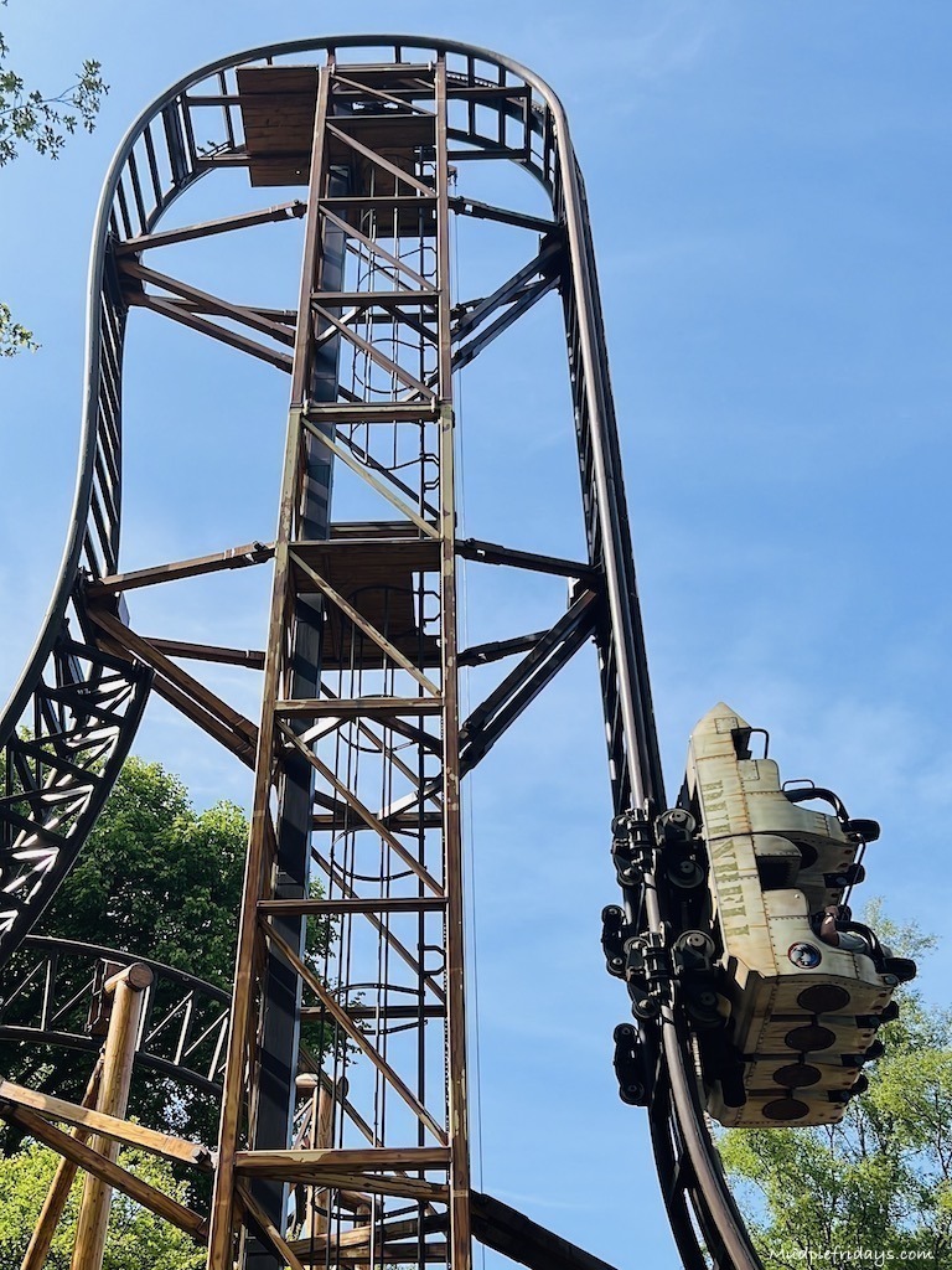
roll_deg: +0.3
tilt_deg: +39.9
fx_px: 1173
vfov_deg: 56.8
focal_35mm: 32
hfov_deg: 44.2
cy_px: 635
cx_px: 476
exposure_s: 1/3077
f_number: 1.5
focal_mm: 5.7
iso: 50
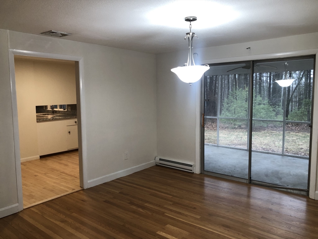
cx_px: 159
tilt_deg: -7.4
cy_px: 120
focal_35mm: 28
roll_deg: +0.7
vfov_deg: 49.7
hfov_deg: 63.4
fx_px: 257
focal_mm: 3.99
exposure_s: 1/24
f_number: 1.8
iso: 32
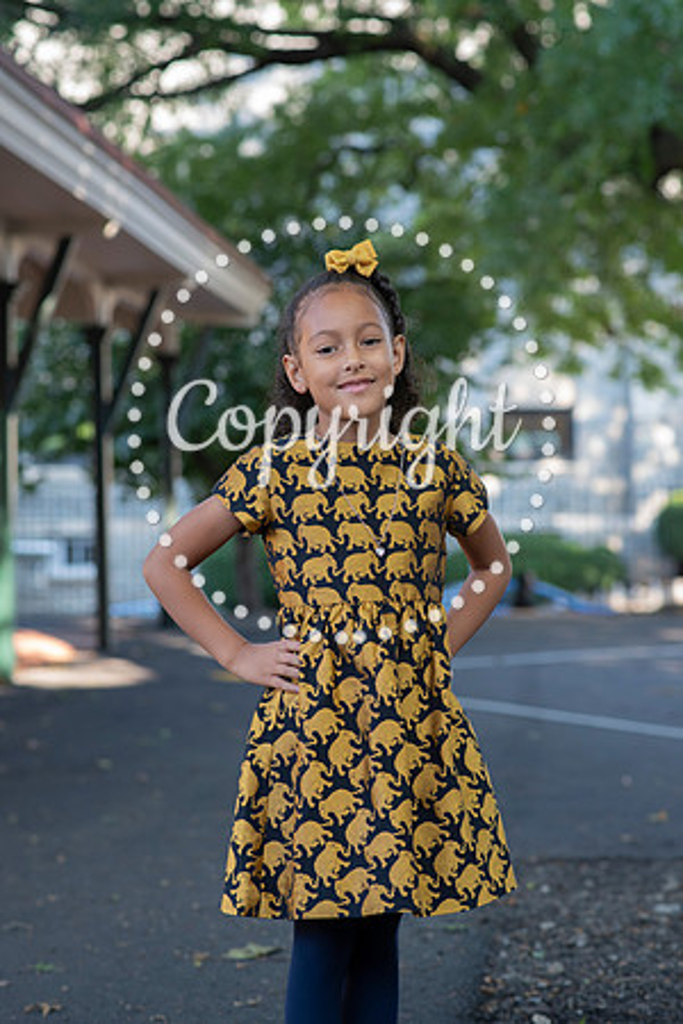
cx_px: 342
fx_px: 2419
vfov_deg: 23.9
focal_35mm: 85
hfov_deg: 16.1
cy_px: 512
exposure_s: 1/250
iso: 800
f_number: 4.5
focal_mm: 85
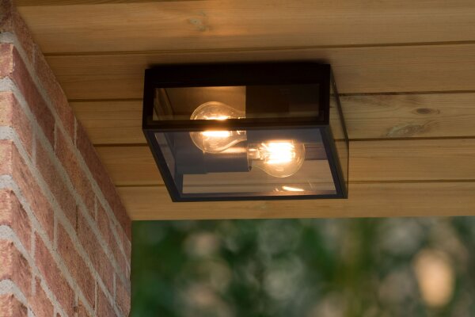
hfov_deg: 14.7
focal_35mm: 140
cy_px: 158
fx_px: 1847
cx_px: 238
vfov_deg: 9.8
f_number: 14
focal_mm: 140
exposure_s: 1/25
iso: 125
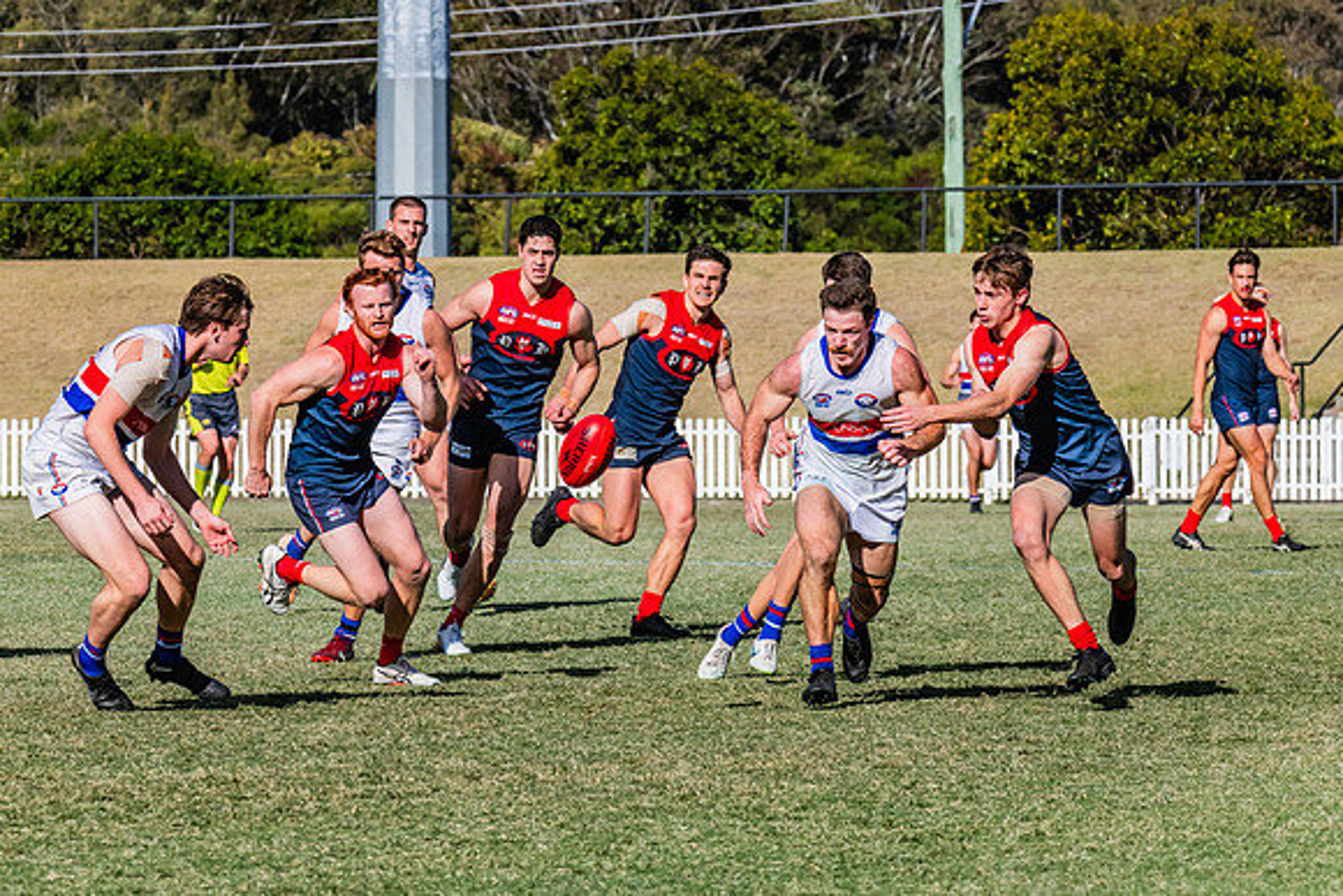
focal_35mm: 298
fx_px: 11126
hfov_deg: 6.9
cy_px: 407
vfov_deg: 4.6
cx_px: 572
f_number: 13
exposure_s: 1/1600
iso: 800
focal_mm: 250
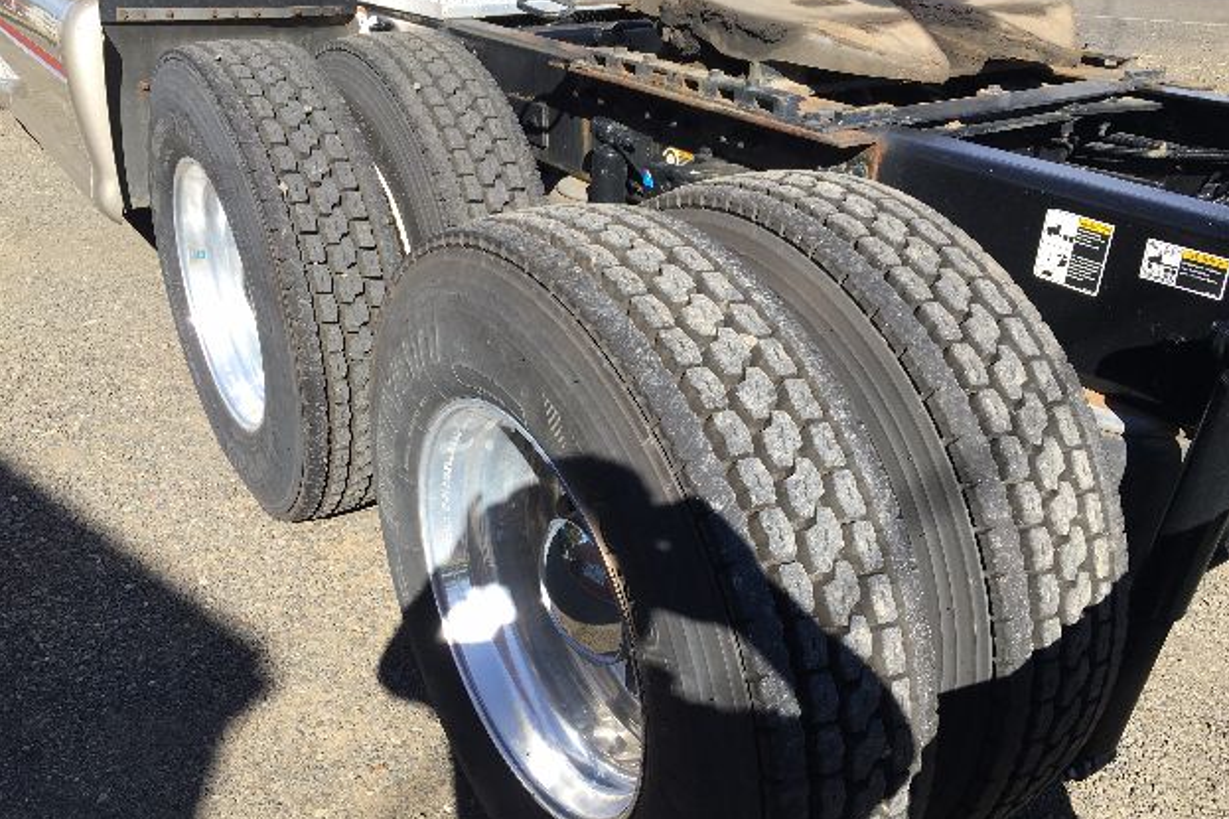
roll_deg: -1.5
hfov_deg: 60.3
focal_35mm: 31
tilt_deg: -29.6
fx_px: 1058
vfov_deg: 42.3
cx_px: 629
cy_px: 448
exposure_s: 1/699
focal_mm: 4.15
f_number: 2.2
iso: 25
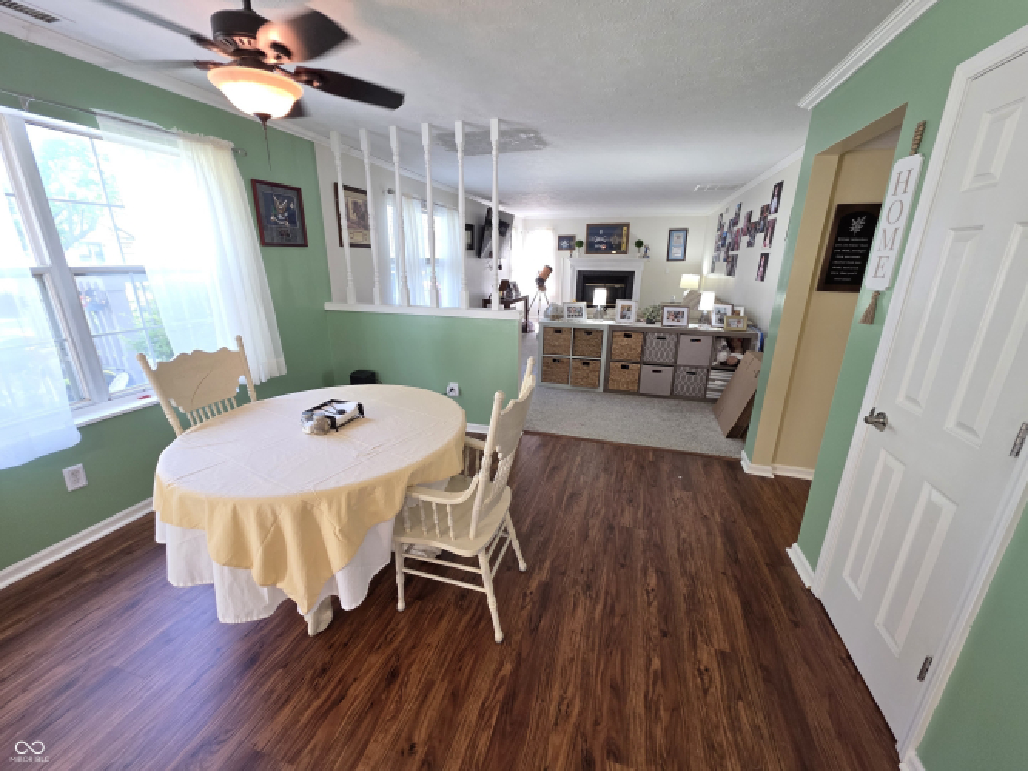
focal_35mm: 13
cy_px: 386
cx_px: 514
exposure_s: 1/120
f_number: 1.9
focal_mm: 2.2
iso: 200
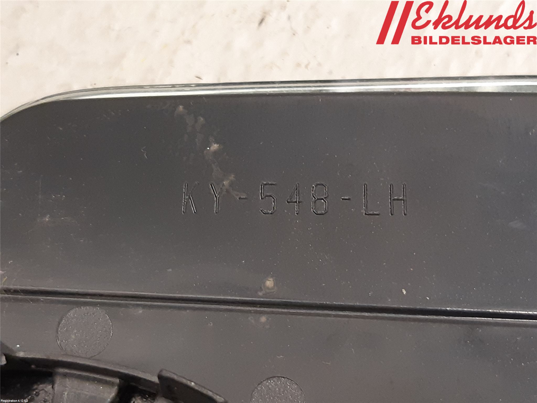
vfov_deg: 53.1
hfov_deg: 67.3
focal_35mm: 26
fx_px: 403
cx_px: 268
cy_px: 202
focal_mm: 3.93
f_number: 1.7
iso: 200
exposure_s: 1/33
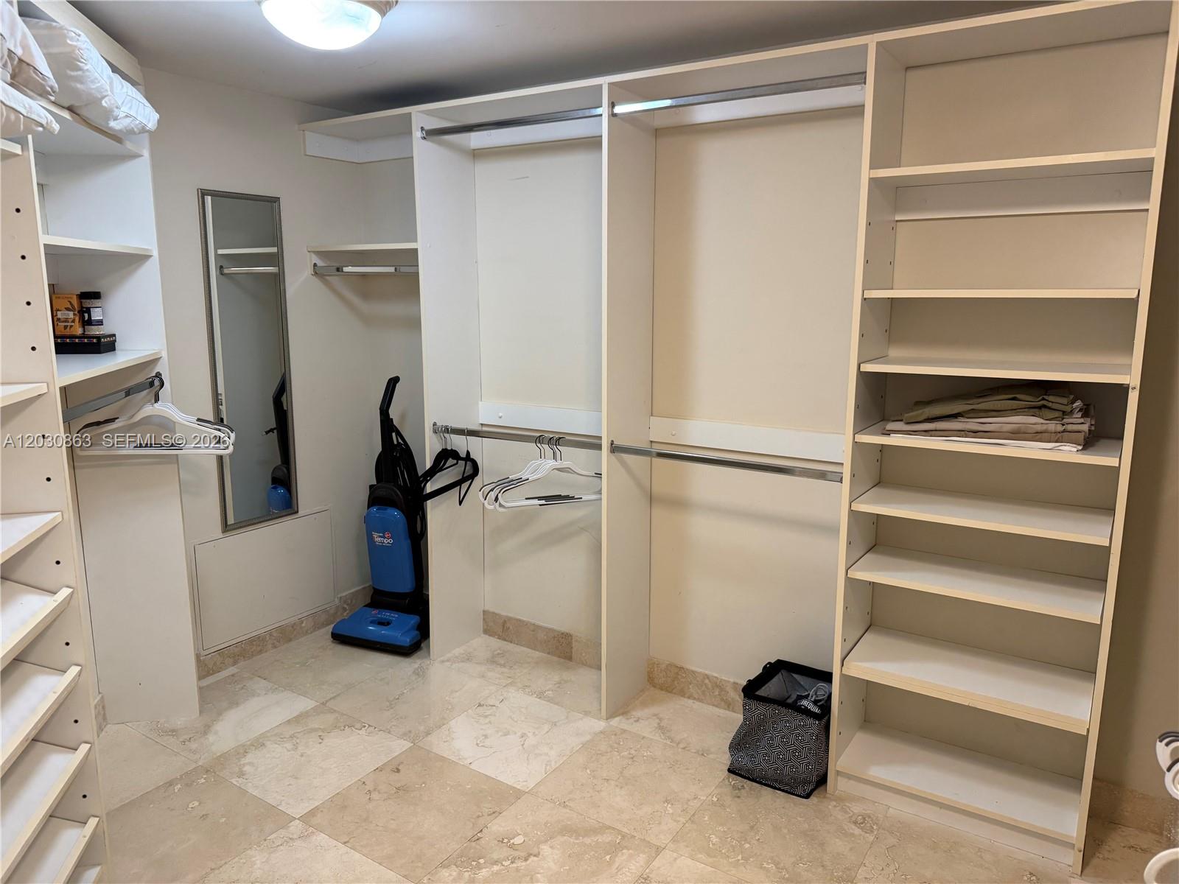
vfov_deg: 56.8
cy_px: 442
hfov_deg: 71.6
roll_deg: +0.5
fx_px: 817
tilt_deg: -8.5
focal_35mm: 24
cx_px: 590
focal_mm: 6.76
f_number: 1.78
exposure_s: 1/120
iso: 160
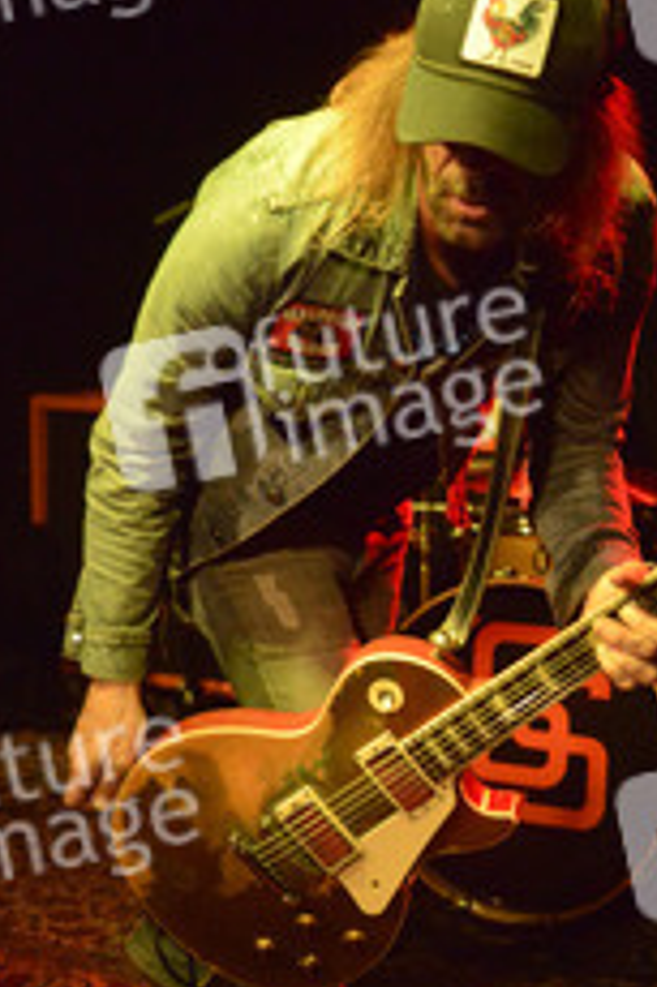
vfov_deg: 32.8
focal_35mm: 61
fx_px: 1672
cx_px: 447
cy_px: 605
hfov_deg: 22.1
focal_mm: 35
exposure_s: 1/125
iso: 10159
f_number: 3.3
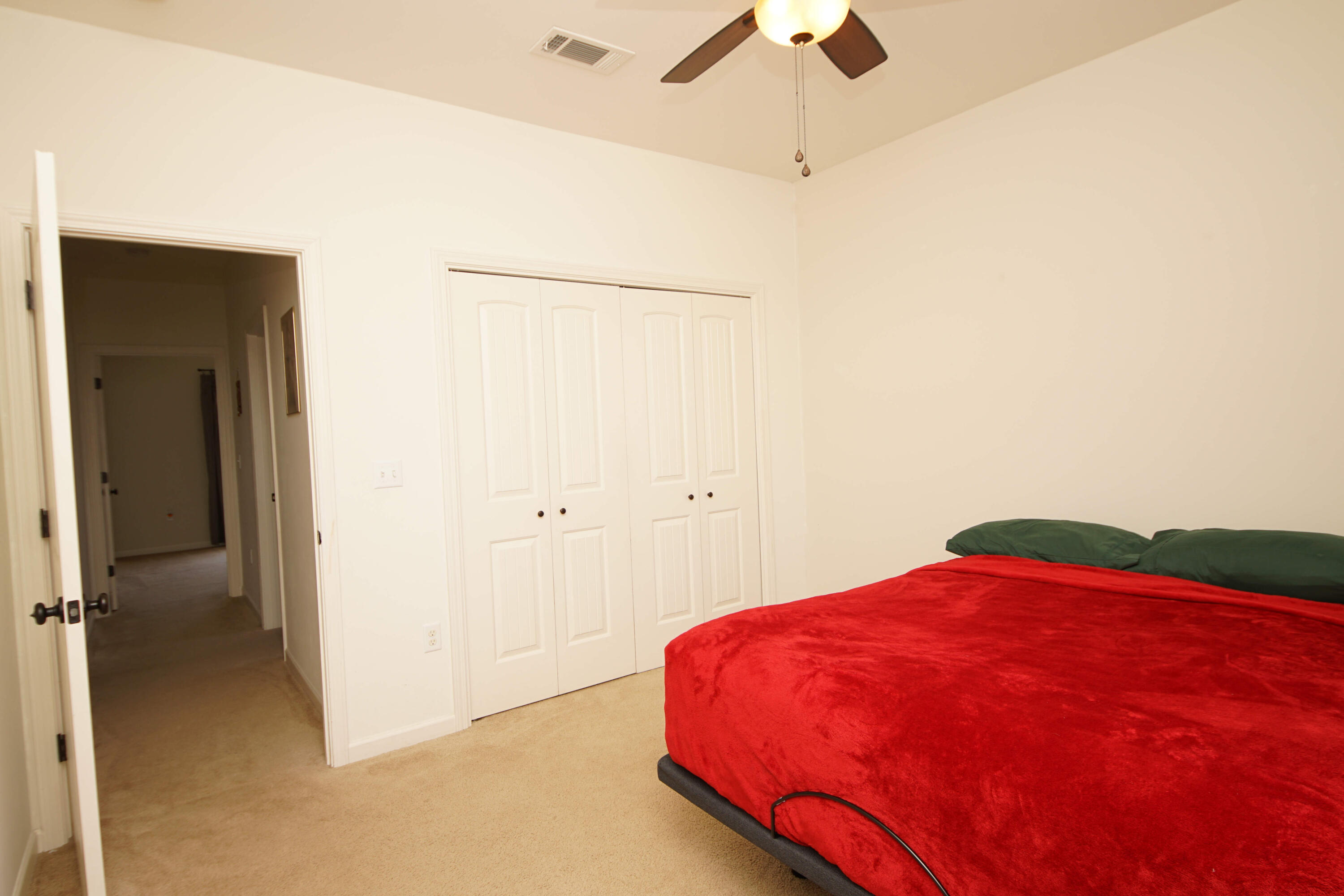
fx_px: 672
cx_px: 672
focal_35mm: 18
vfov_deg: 67.4
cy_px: 448
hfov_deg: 90.0
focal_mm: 12
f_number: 4.5
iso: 160
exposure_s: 1/60
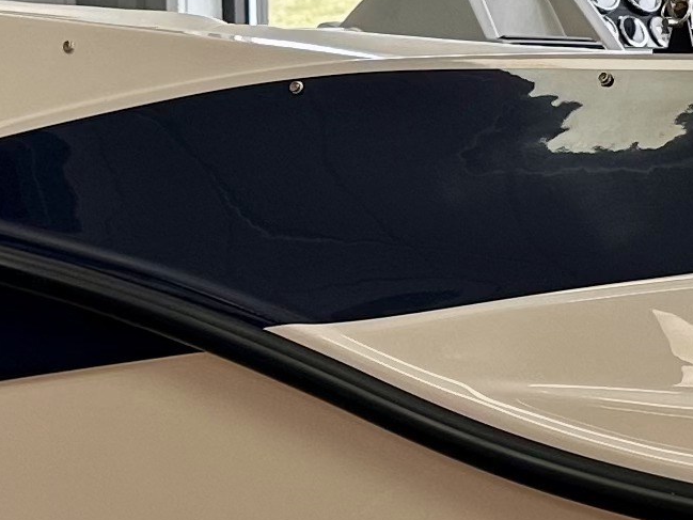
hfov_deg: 12.6
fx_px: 2983
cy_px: 245
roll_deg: -0.1
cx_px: 1006
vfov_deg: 10.0
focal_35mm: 149
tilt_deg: -2.2
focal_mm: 6.86
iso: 64
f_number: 1.78
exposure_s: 1/163
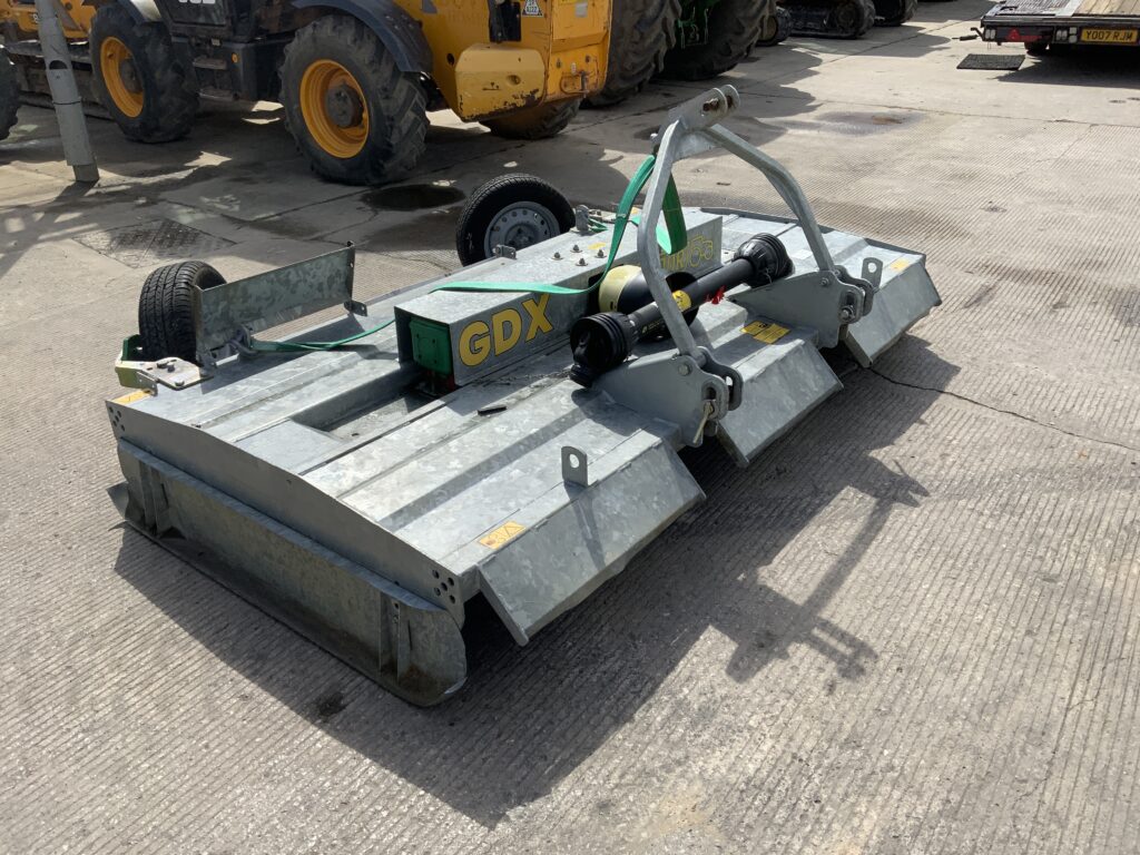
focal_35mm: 29
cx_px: 570
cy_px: 428
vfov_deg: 48.2
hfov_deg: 61.7
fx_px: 955
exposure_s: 1/1912
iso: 16
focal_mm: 3
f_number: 1.8
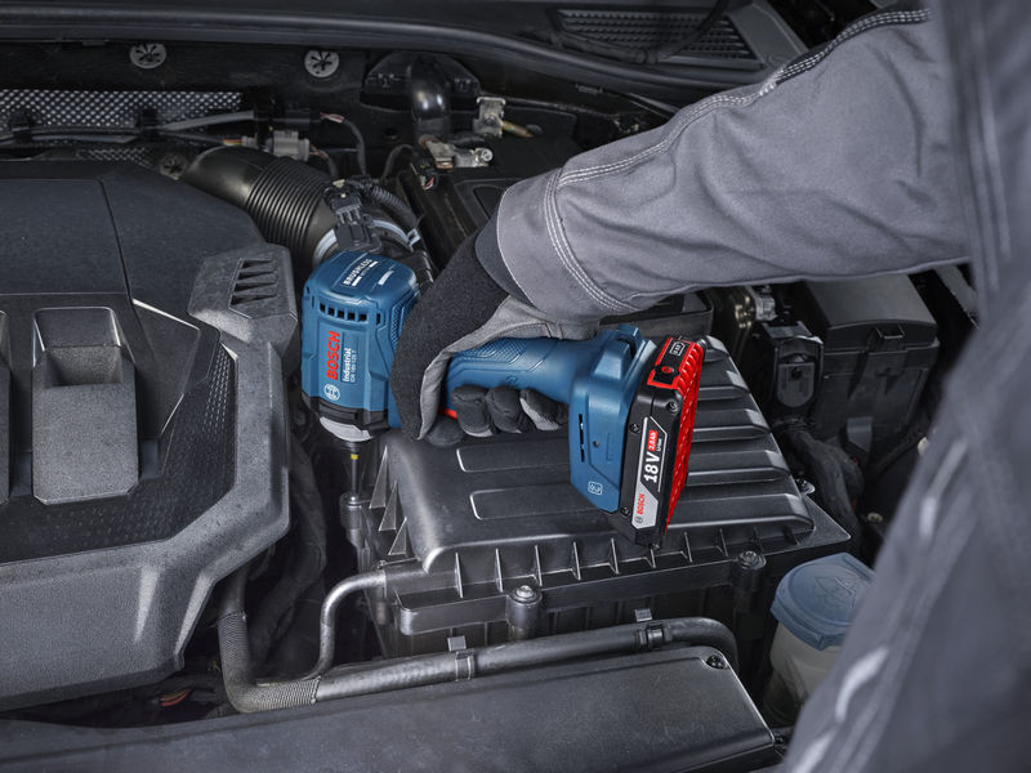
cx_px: 516
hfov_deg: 44.8
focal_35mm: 42
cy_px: 386
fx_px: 1251
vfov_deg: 34.3
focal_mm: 53.6
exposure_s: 1/80
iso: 800
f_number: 13
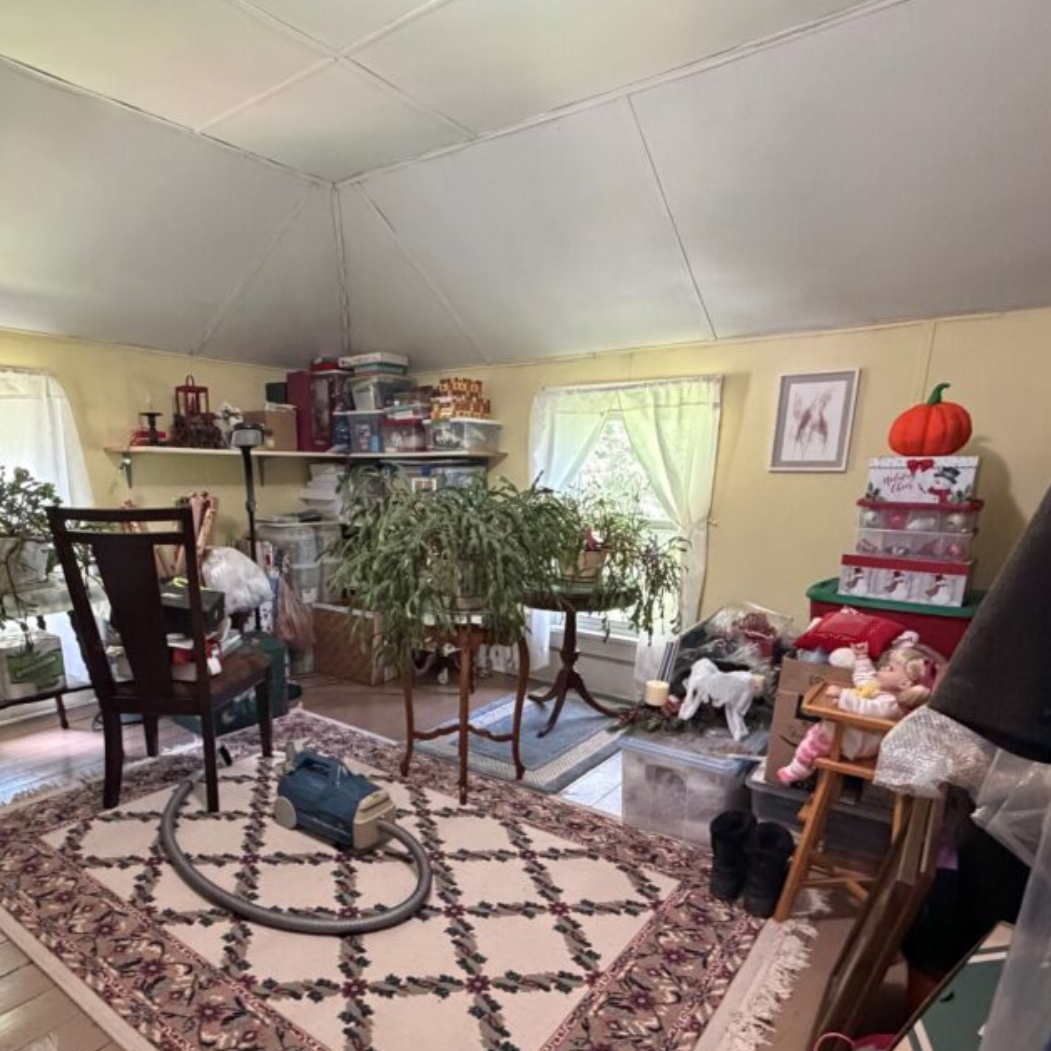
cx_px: 449
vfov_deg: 71.1
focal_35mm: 21
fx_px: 721
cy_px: 647
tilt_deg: -13.6
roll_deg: +0.3
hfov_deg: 71.7
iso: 800
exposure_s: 1/60
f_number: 2.2
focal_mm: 2.22
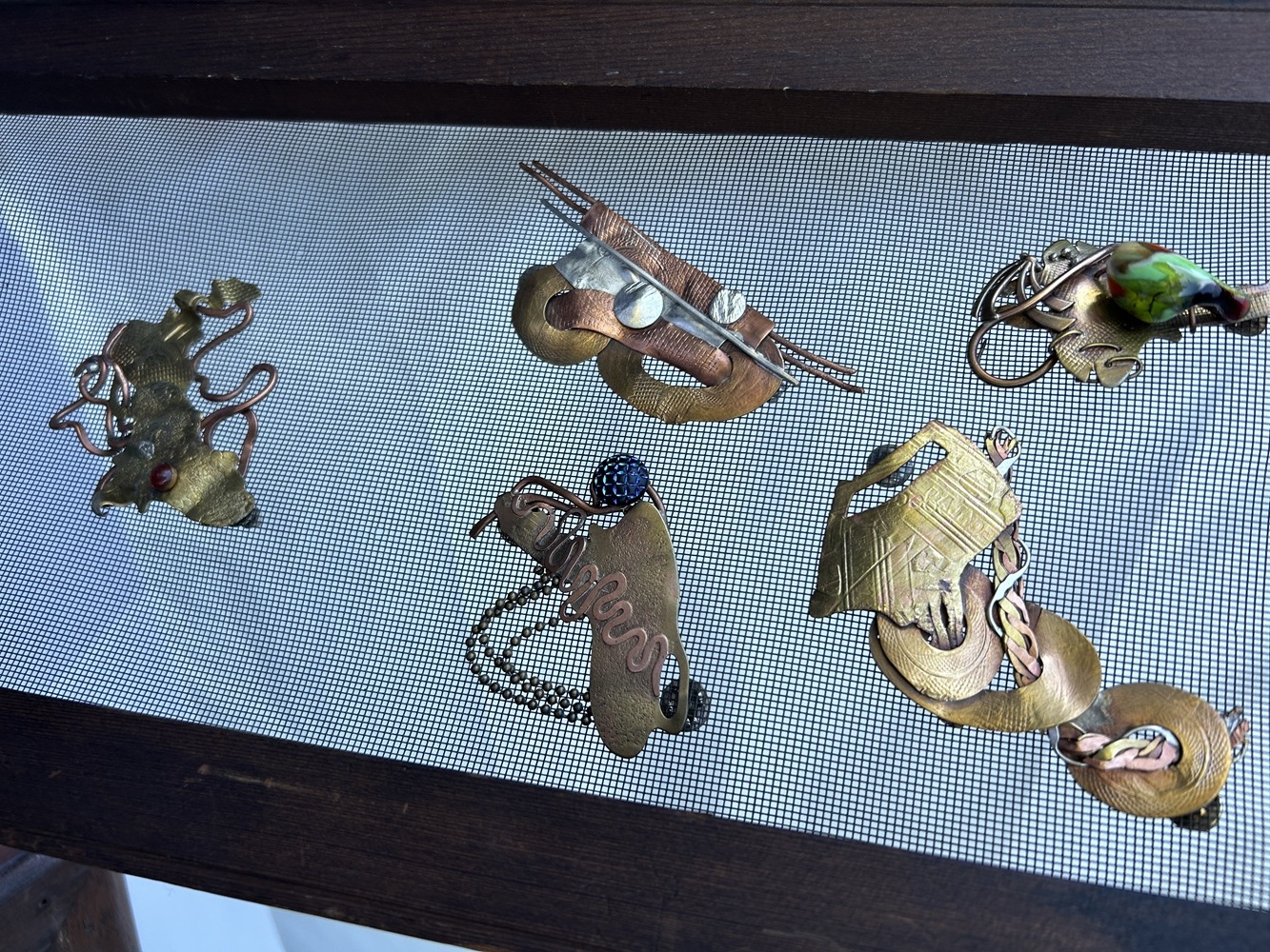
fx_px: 954
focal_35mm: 26
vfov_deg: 53.1
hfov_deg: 67.3
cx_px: 635
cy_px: 476
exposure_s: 1/259
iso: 40
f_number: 1.5
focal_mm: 5.7
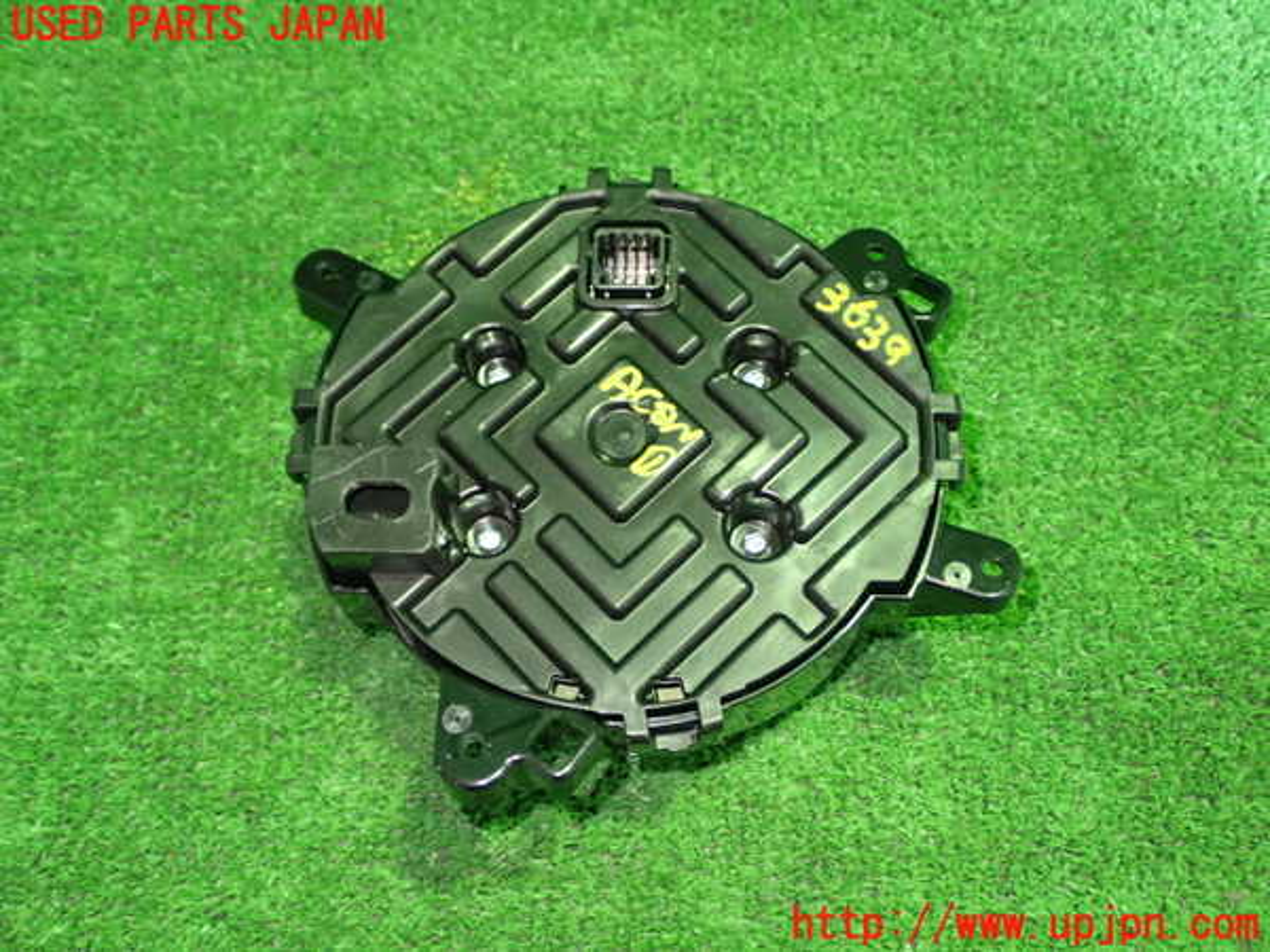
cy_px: 476
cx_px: 635
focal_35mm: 41
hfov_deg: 45.8
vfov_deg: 35.1
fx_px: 1504
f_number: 2.8
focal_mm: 7.31
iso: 800
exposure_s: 1/25
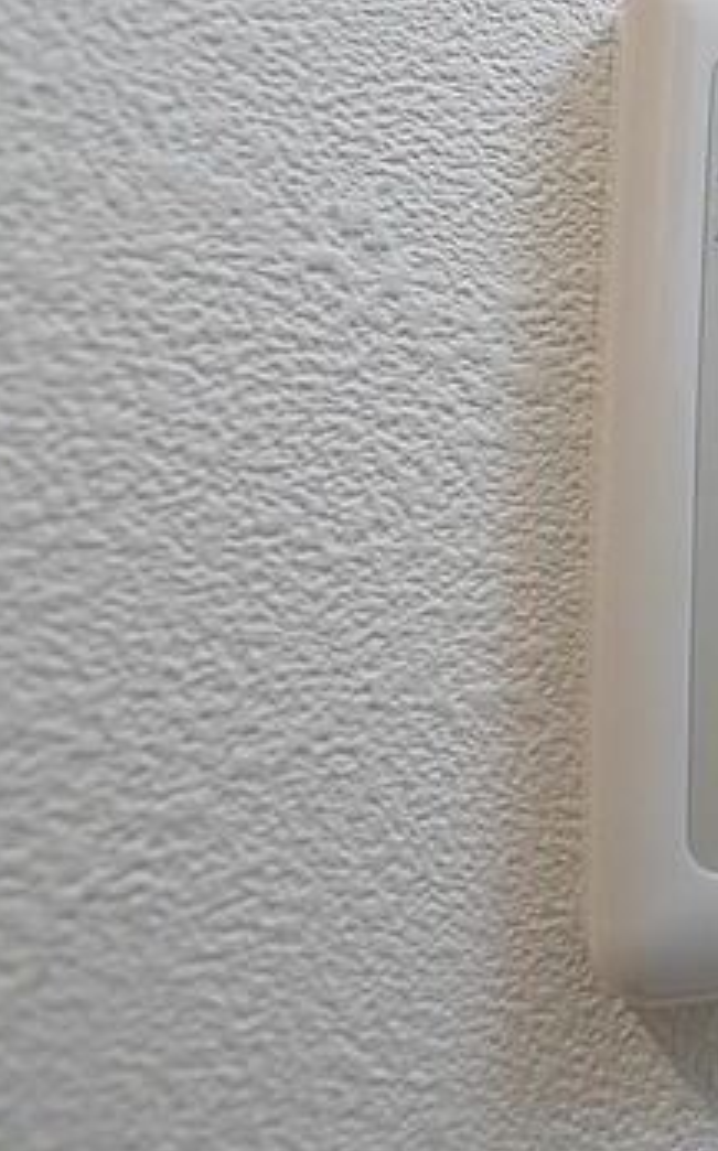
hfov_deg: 23.8
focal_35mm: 45
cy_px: 488
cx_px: 1016
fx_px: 1411
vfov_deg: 44.3
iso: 80
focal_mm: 5.1
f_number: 2
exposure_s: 1/30
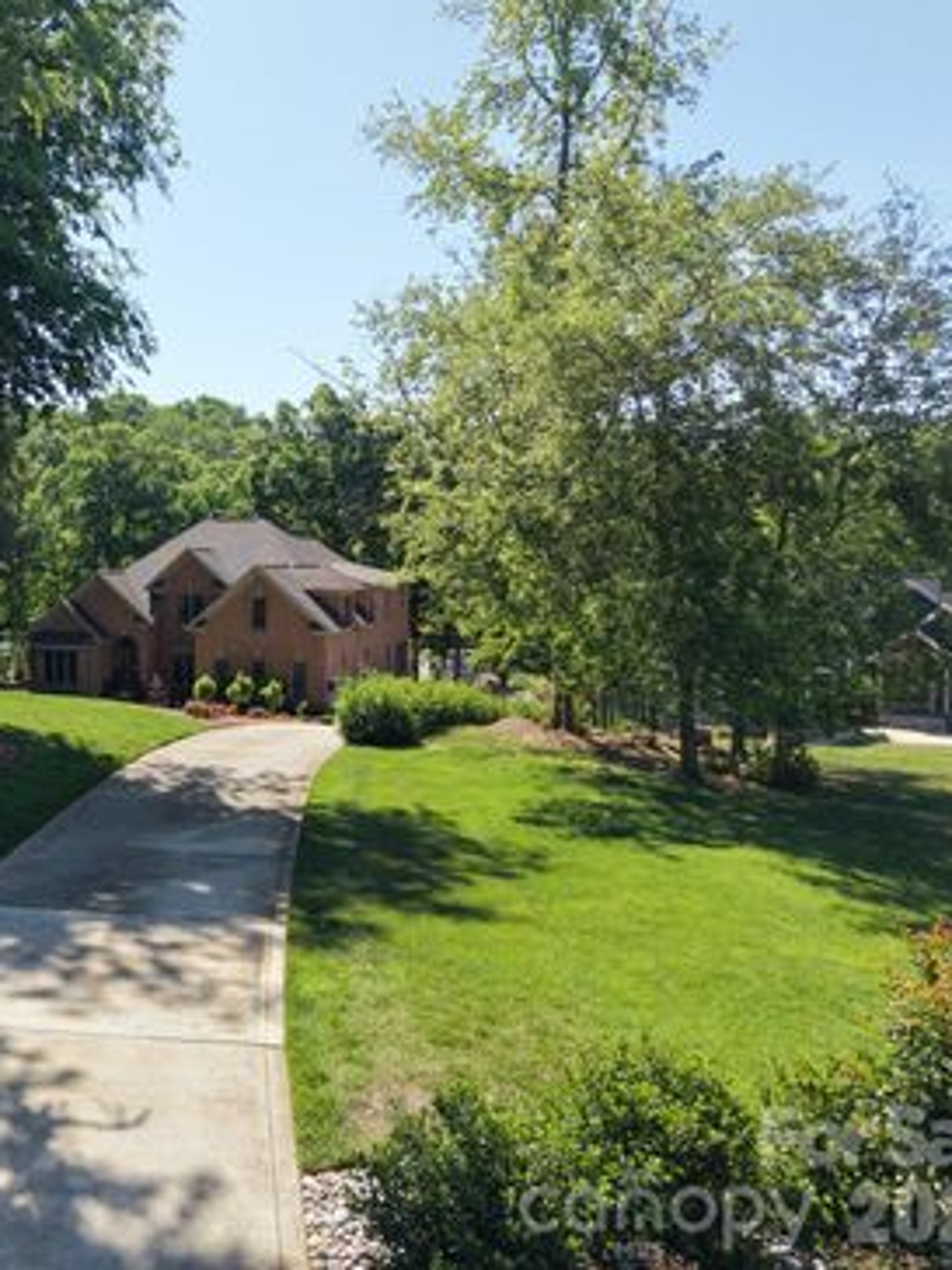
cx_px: 160
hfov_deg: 40.7
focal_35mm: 33
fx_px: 1210
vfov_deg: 55.3
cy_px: 619
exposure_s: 1/1250
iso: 100
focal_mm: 8.67
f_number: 1.8
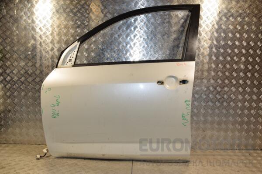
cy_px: 87
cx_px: 131
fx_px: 240
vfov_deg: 40.0
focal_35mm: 33
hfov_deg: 57.2
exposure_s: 1/200
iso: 800
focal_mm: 22
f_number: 13
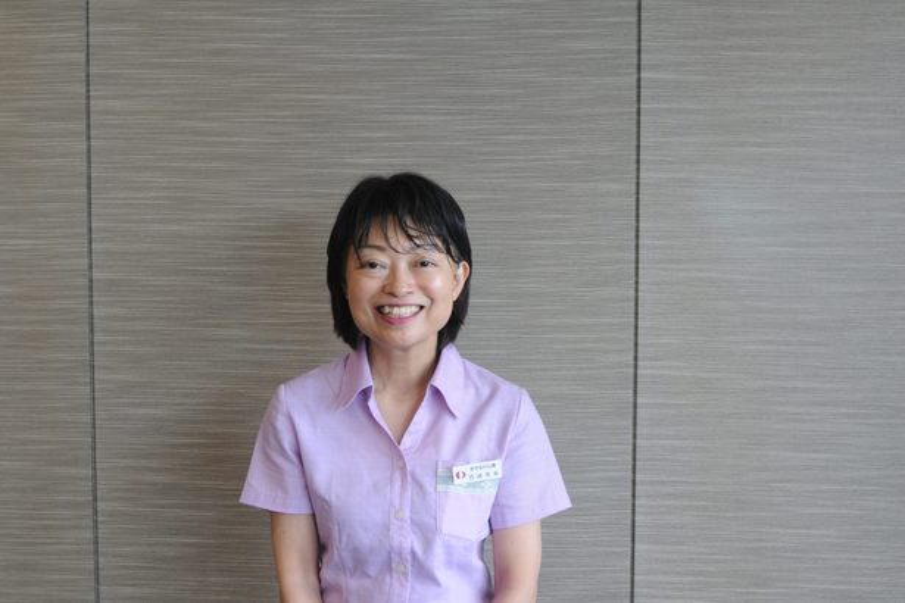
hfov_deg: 37.9
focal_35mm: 52
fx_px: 1320
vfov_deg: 25.8
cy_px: 302
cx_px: 452
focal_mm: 35
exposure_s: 1/80
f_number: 5.6
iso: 320
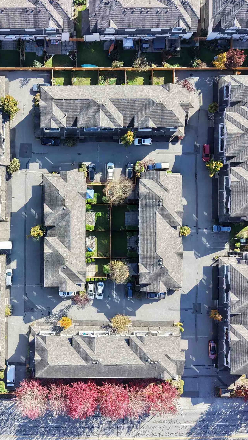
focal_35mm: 34
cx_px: 74
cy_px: 222
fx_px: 397
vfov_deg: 58.0
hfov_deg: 34.2
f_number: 1.8
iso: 400
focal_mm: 8.67
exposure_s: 1/2000
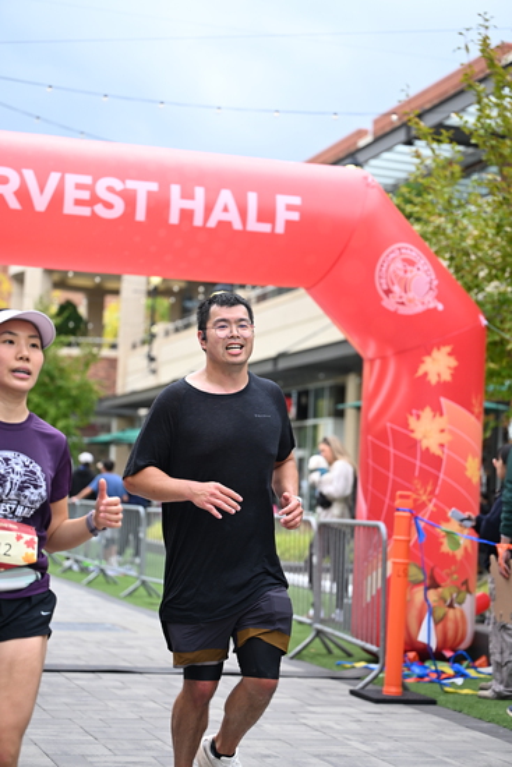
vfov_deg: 28.8
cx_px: 256
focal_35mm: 70
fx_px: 1492
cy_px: 384
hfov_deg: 19.5
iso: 640
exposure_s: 1/2000
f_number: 2.8
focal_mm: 70
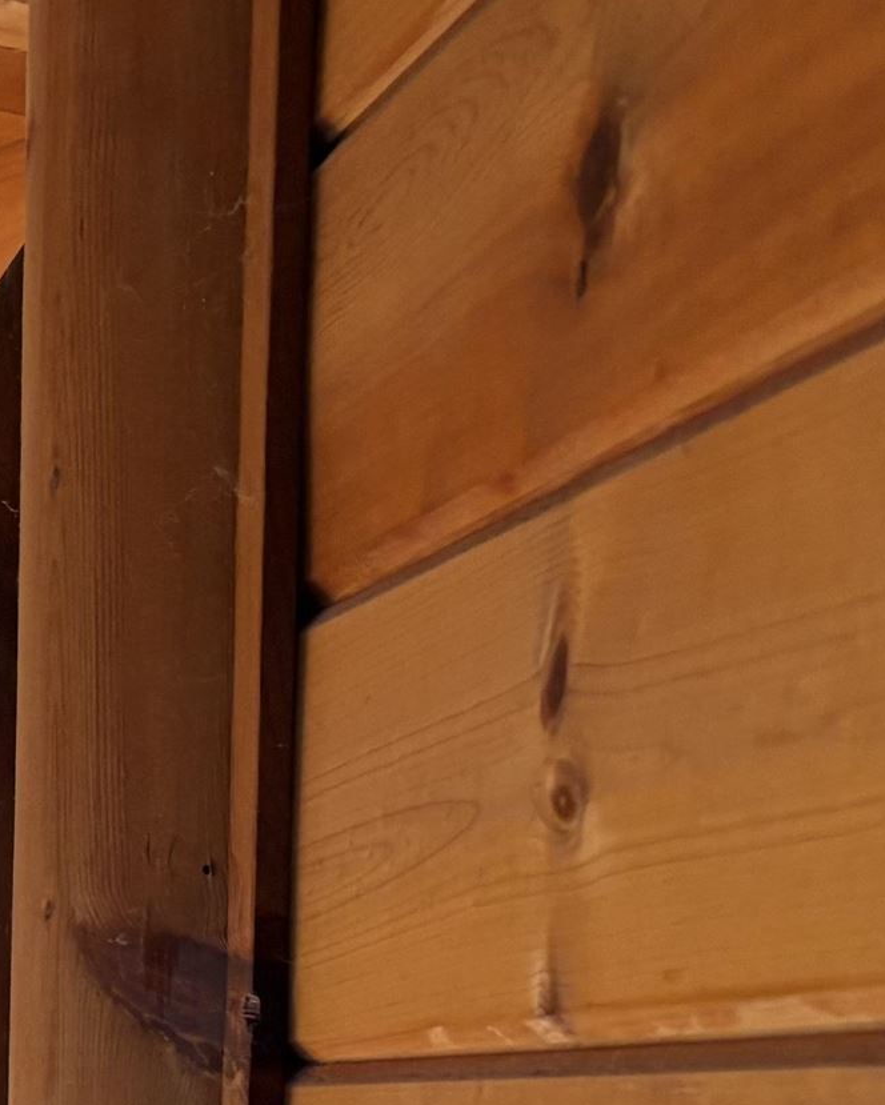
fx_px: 3075
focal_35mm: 94
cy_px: 1333
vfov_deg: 19.2
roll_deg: -0.2
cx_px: -710
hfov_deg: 14.4
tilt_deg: -4.0
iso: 200
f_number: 1.6
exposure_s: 1/60
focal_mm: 5.96
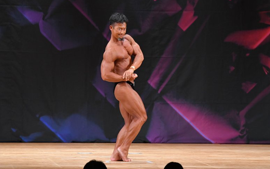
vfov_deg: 4.8
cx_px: 135
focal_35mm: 276
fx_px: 2032
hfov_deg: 7.6
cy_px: 88
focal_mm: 180
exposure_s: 1/400
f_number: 5.6
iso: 3200
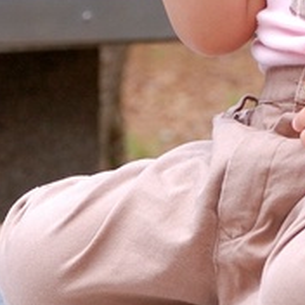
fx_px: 3698
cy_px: -237
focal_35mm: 371
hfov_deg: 4.7
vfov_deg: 4.7
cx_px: 303
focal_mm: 50
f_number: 5
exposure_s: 1/200
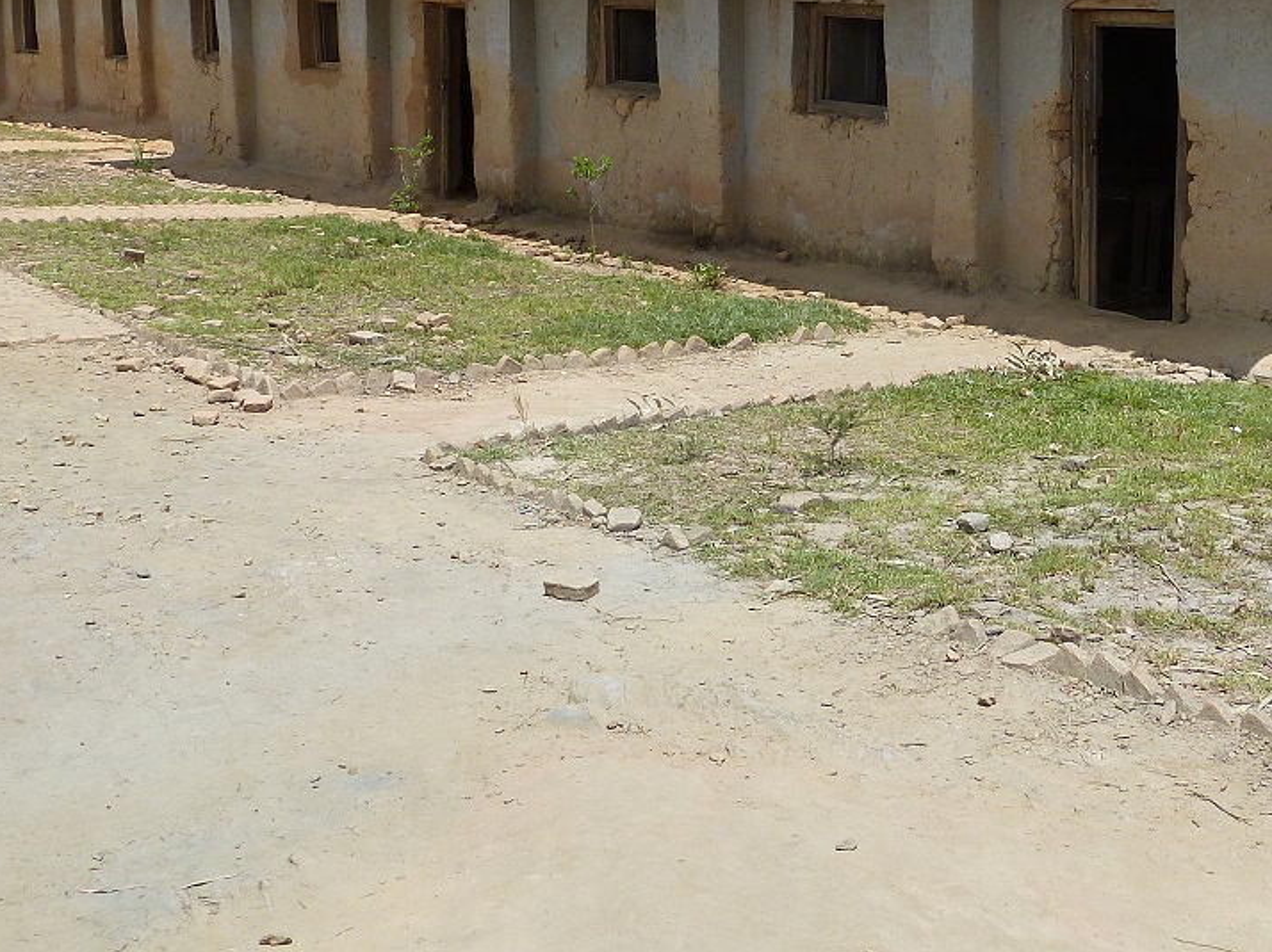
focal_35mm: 52
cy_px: 185
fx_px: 1910
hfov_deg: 36.1
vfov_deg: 27.4
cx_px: 932
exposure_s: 1/500
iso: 80
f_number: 4.5
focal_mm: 4.7
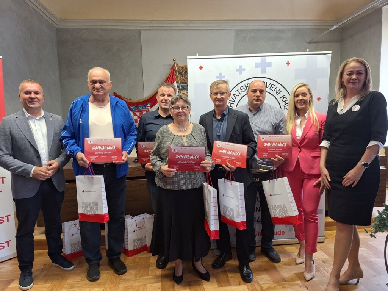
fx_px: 258
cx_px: 194
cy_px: 146
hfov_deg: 73.9
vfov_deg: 58.9
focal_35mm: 23
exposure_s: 1/50
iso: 64
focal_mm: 5.54
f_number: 1.8
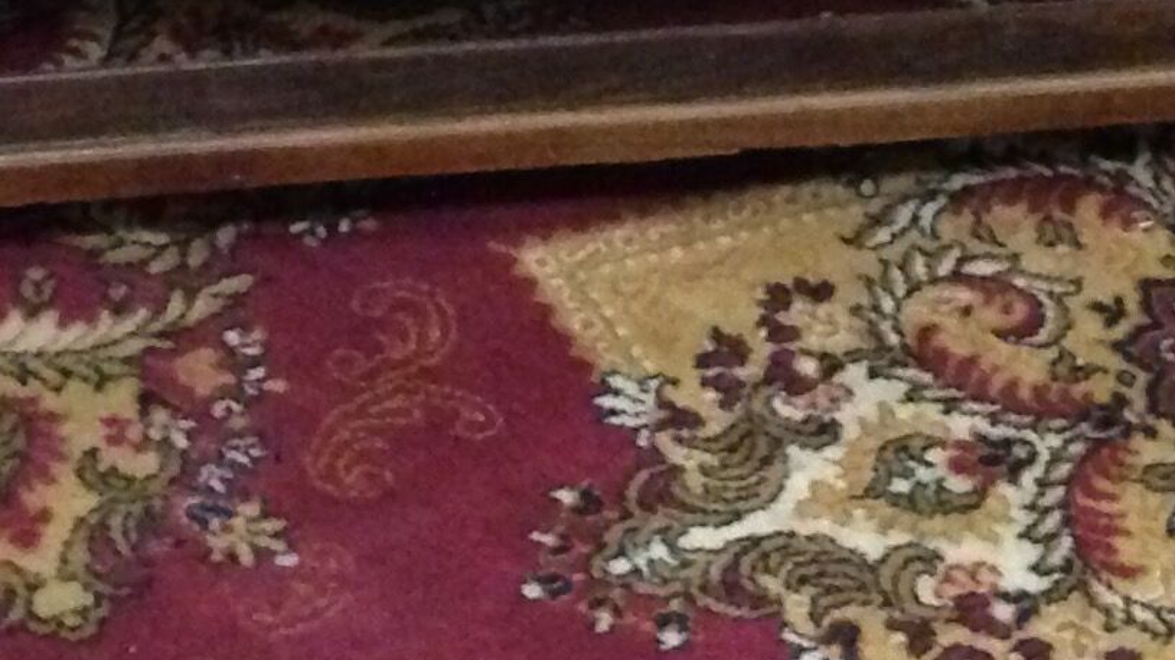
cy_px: -293
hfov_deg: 14.9
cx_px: 853
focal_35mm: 144
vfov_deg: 8.3
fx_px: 4485
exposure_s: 1/15
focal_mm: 4.12
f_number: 2.4
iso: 800
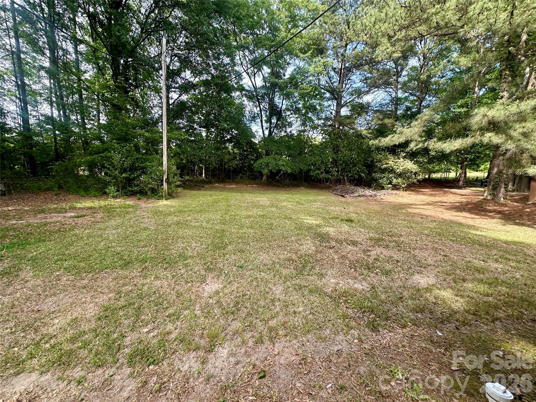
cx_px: 268
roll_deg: -1.7
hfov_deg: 102.1
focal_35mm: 14
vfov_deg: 85.7
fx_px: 217
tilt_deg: -7.0
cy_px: 201
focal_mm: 2.22
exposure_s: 1/194
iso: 40
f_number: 2.2
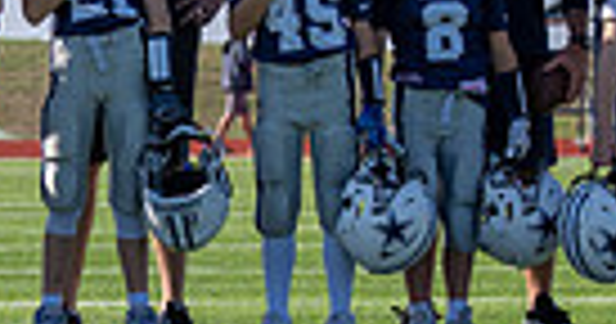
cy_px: 233
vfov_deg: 2.8
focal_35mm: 416
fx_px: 6690
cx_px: 217
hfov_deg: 5.3
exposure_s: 1/1000
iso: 100
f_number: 3.5
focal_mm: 70
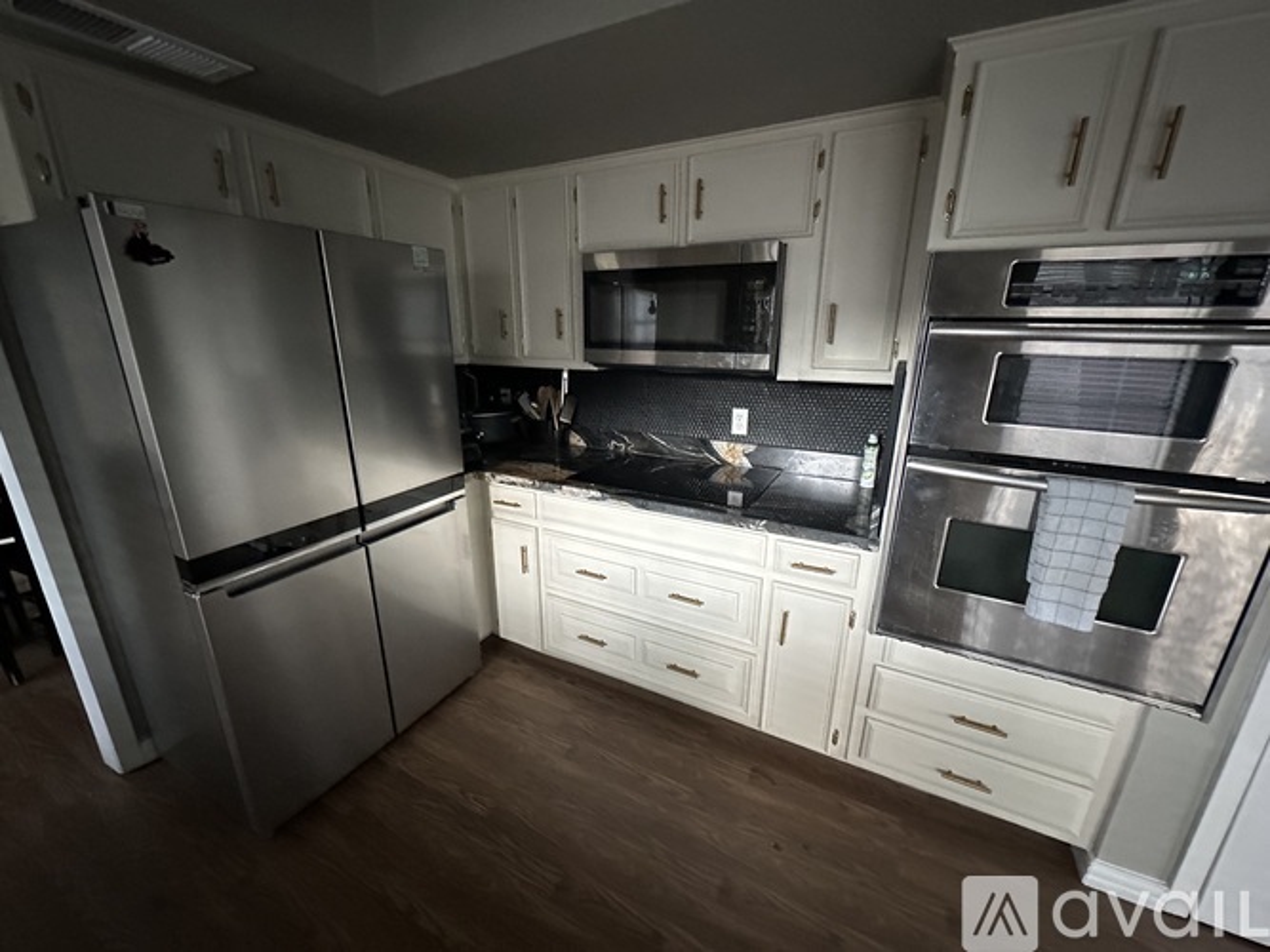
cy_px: 476
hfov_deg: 102.1
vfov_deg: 85.7
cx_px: 635
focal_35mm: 14
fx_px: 514
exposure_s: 1/60
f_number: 2.2
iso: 800
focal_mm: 2.22
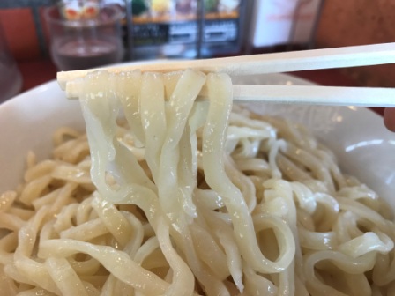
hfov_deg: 63.4
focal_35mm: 28
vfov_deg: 49.7
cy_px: 148
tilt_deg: -37.9
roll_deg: -3.2
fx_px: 320
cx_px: 198
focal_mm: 3.99
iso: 25
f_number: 1.8
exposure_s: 1/30
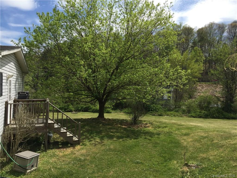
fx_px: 199
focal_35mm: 29
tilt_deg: +0.7
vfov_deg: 48.2
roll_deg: -1.7
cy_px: 89
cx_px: 118
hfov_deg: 61.7
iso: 32
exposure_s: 1/2083
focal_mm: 4.15
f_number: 2.2
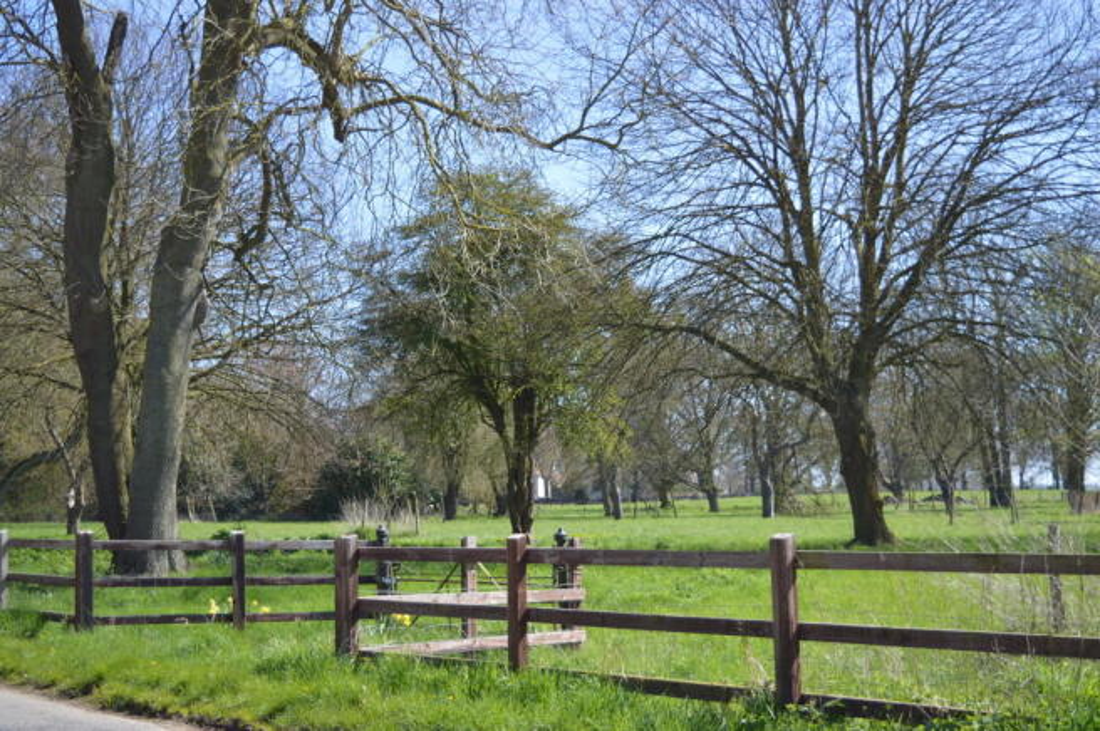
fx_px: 1603
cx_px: 550
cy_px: 366
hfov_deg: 37.9
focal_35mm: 52
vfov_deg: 25.7
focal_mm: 35
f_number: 4.5
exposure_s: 1/320
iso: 100
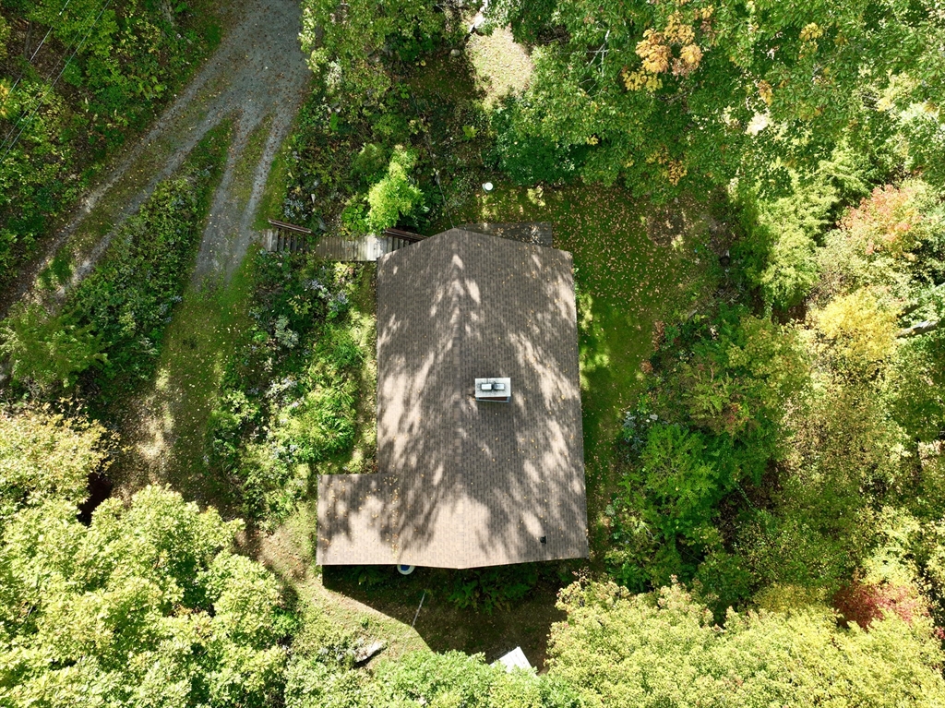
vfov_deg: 56.8
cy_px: 354
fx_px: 655
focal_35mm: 24
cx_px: 472
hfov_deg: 71.6
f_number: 2.8
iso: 140
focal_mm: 12.29
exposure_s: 1/640
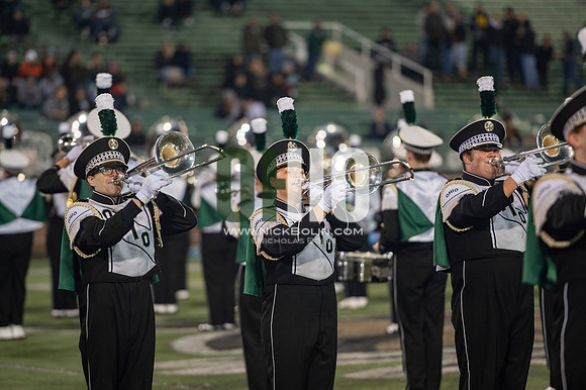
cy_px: 195
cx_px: 293
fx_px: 3254
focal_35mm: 200
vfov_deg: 6.9
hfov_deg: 10.3
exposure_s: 1/500
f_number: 2.8
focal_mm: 200
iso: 1000
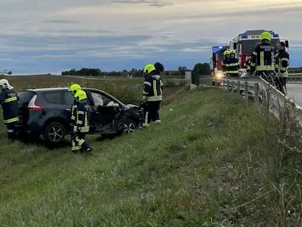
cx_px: 199
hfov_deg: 31.4
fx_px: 533
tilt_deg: -1.0
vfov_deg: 24.0
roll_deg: +1.1
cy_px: 101
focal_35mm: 61
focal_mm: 5.7
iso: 50
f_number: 1.5
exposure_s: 1/351
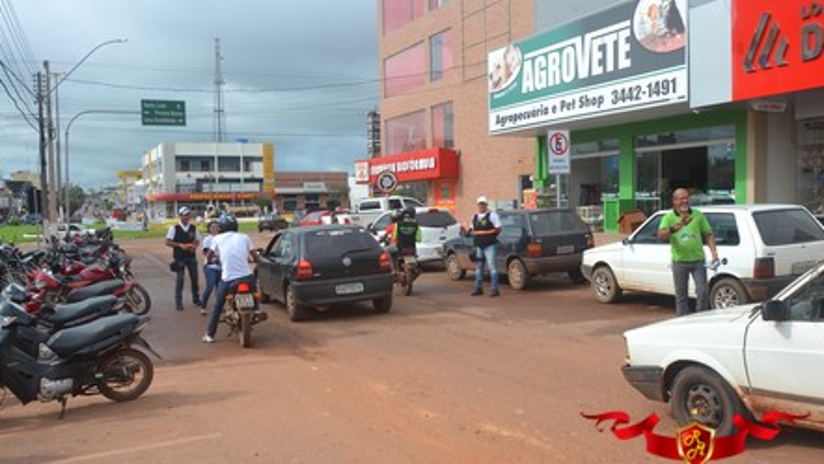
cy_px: 250
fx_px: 699
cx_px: 416
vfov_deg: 36.7
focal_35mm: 32
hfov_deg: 61.0
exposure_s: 1/250
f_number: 8
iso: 100
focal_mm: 20
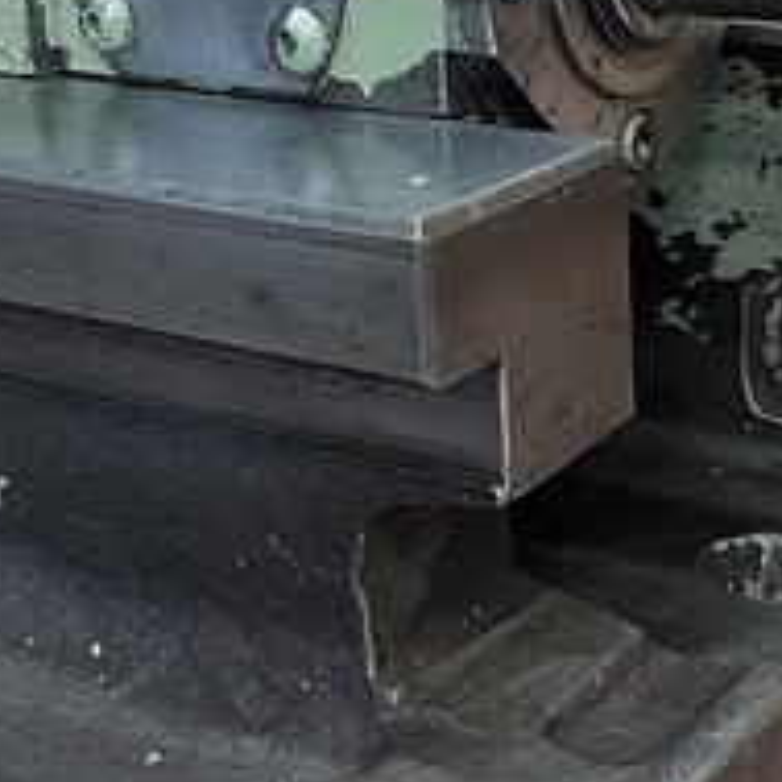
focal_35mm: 78
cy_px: 203
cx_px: 596
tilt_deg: -16.3
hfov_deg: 22.0
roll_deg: +3.1
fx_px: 1994
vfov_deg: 22.0
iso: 250
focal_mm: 5.1
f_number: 1.6
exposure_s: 1/60
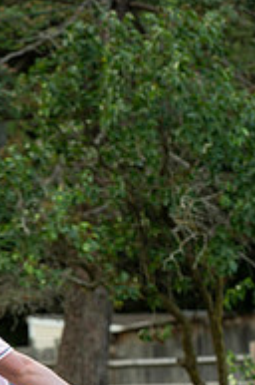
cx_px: 159
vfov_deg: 7.0
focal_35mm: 292
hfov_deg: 4.7
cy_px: 431
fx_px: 3113
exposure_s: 1/125
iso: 200
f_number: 4
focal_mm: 125
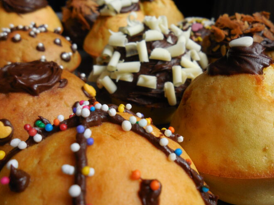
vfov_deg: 46.7
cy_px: 92
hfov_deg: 59.9
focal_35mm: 30
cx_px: 147
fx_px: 237
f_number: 3.5
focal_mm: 4.6
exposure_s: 1/250
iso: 250
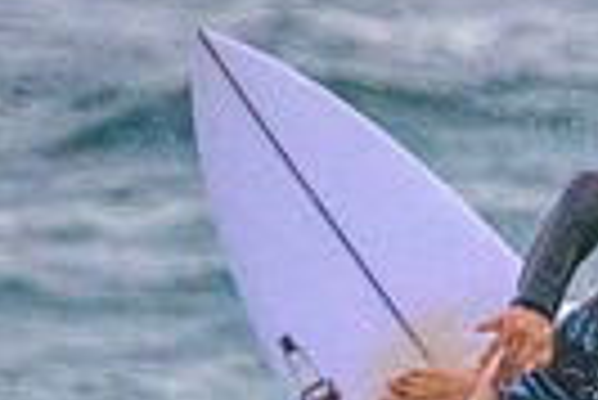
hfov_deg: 0.5
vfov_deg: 0.3
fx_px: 67514
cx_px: 697
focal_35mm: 4060
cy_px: 877
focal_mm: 800
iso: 16000
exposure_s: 1/2000
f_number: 11
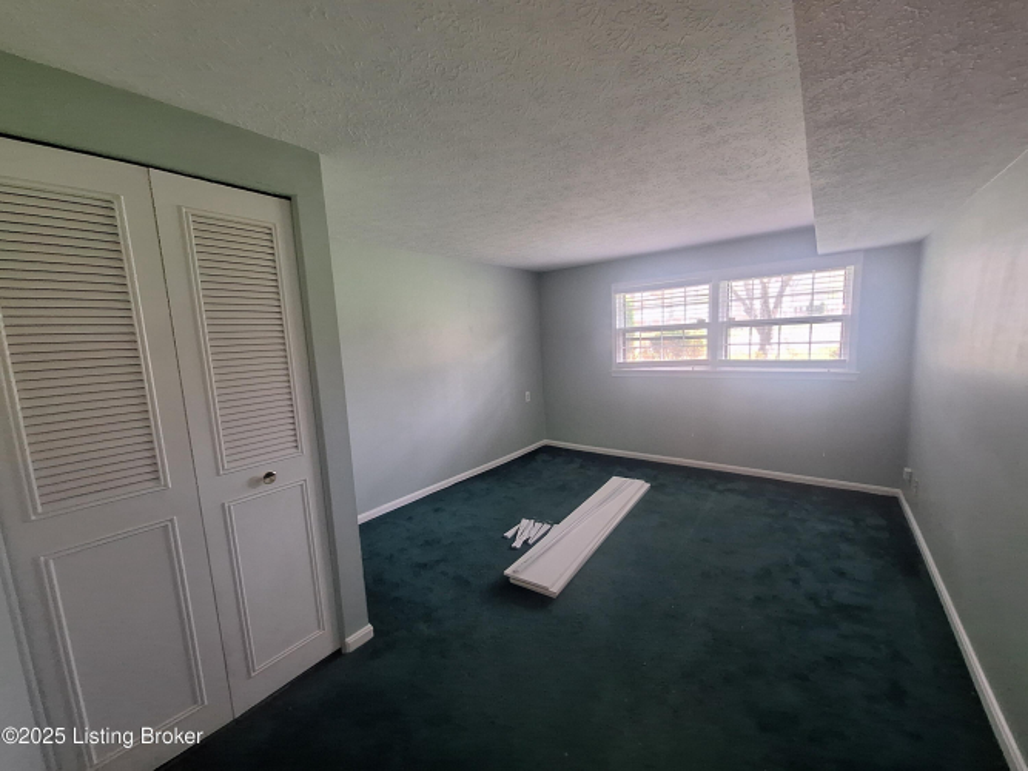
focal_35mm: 13
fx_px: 386
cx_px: 514
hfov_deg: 106.2
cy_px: 386
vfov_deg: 89.9
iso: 200
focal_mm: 1.74
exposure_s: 1/30
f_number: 2.2
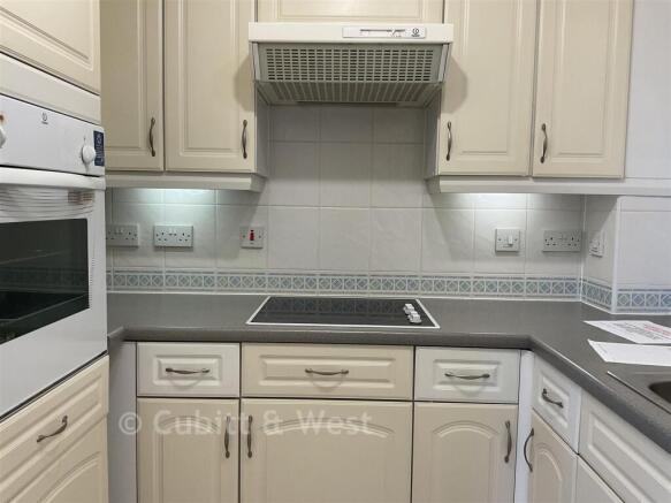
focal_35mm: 29
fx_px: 562
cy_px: 252
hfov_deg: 61.7
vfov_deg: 48.2
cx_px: 336
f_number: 1.8
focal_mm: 3
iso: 40
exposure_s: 1/100
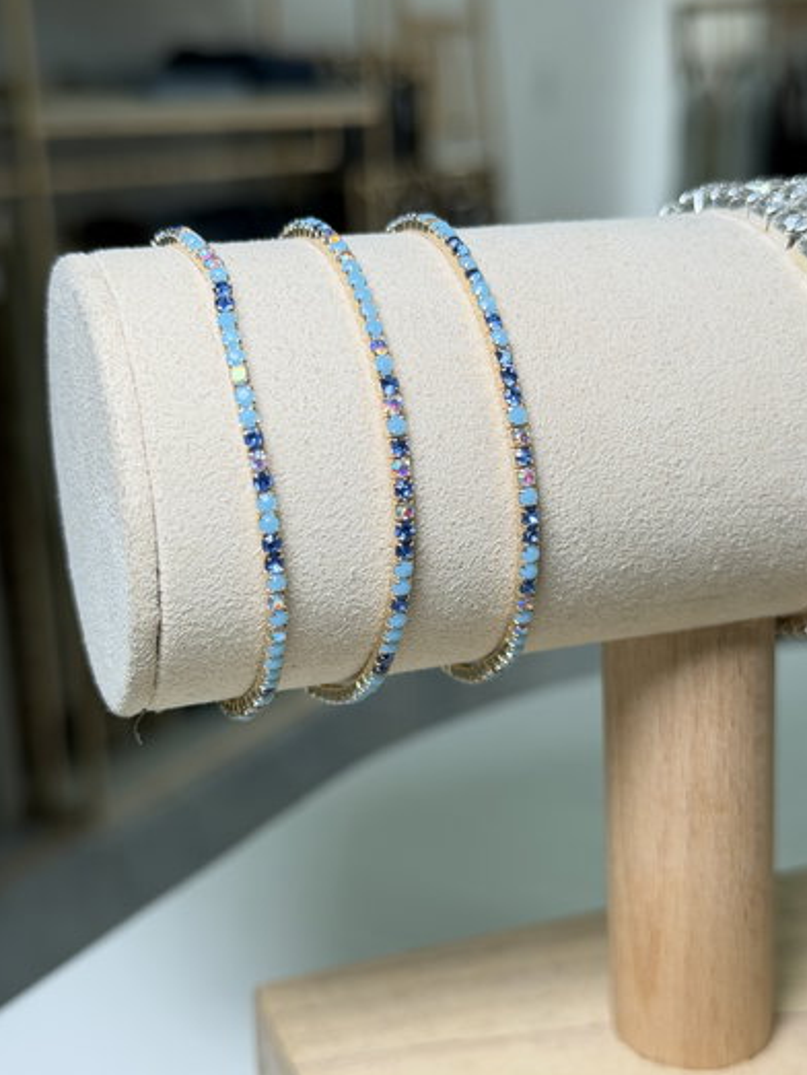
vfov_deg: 38.9
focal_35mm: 49
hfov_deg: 29.7
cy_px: 541
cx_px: 404
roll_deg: +2.2
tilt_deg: -14.7
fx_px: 1522
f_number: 1.78
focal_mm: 6.76
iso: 64
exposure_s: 1/142
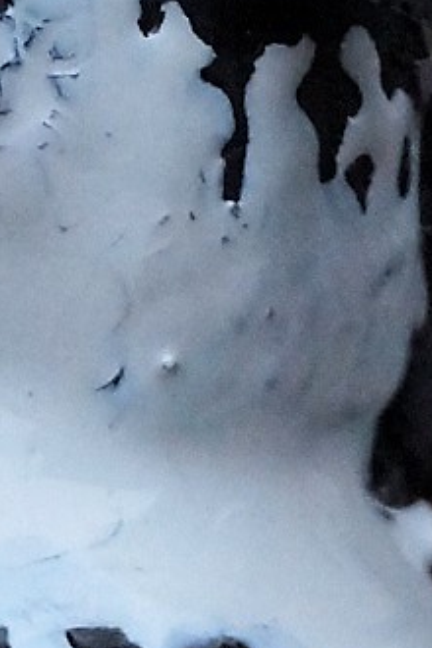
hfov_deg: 4.8
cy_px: 1256
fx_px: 5166
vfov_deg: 7.0
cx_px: -22
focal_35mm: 287
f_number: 4.5
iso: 2000
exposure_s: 1/160
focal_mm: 28
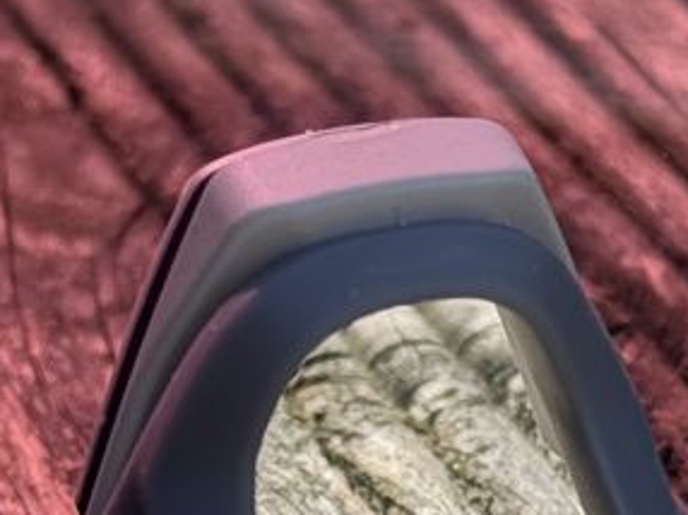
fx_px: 4270
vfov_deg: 6.9
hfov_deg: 9.2
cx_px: 440
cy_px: 515
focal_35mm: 215
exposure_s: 1/1490
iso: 64
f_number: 1.78
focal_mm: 6.76
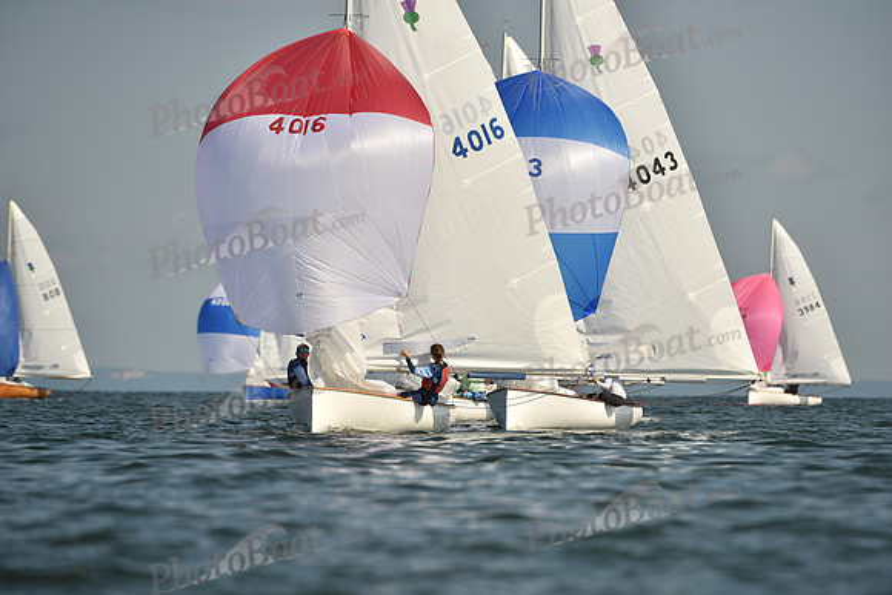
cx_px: 446
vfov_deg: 3.4
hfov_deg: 5.2
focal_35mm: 400
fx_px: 9913
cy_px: 298
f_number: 5.6
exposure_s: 1/2500
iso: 250
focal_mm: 400
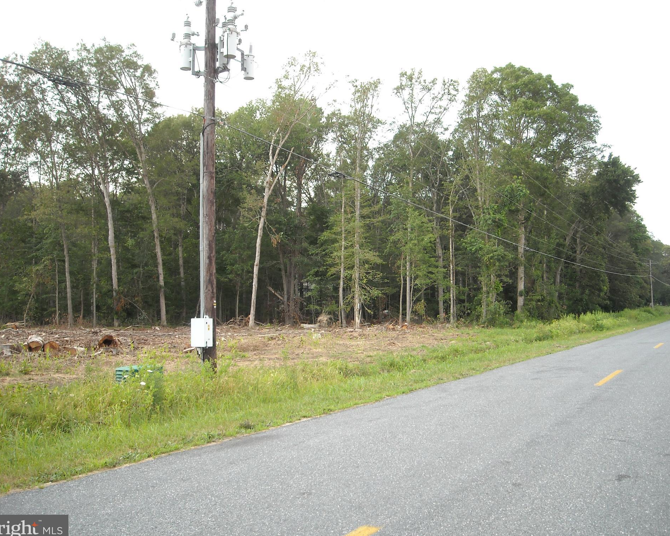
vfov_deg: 40.1
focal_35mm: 37
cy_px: 272
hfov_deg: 49.1
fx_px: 734
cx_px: 343
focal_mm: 5.7
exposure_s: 1/176
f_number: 2.8
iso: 64
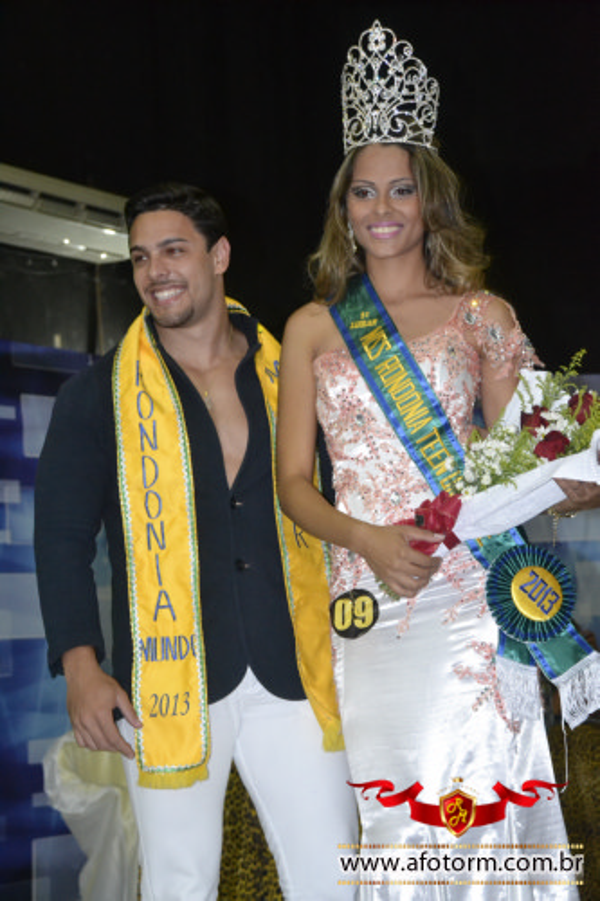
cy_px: 450
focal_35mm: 78
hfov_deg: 17.5
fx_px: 1951
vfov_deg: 26.0
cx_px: 300
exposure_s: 1/60
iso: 3200
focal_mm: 52
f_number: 5
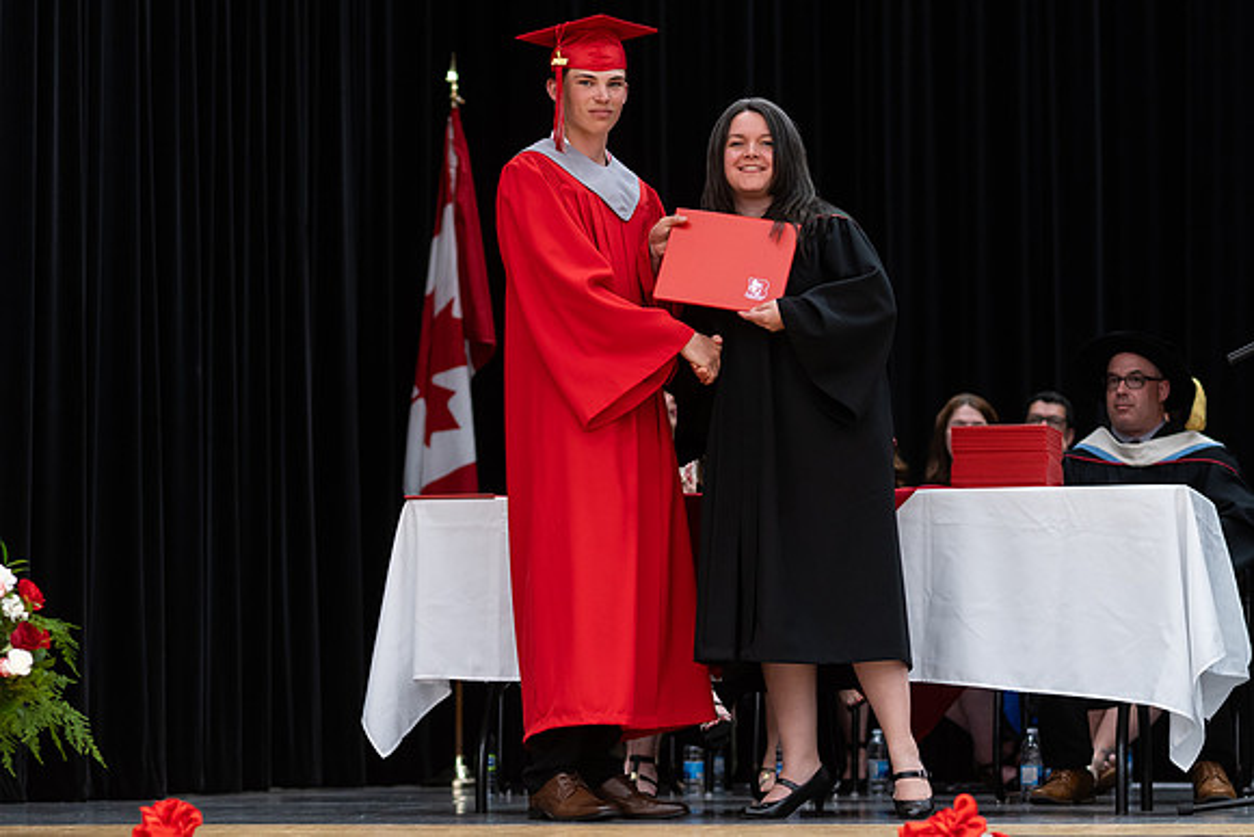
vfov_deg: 12.1
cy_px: 510
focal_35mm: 113
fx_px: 3945
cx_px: 627
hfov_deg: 18.1
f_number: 2.8
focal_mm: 85
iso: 1000
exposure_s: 1/200
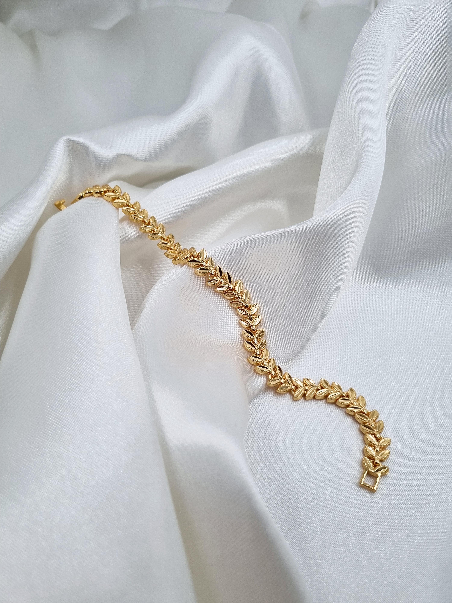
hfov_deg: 53.1
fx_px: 453
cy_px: 302
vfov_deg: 67.3
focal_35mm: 26
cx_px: 226
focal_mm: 5.4
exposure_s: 1/1429
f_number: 1.8
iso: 50
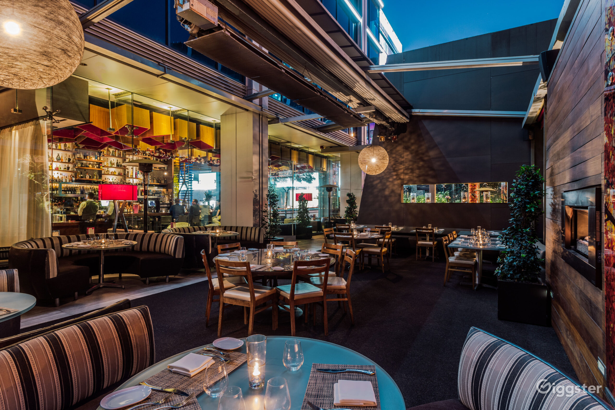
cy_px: 205
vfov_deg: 62.0
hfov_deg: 84.0
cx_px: 308
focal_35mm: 20
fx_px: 342
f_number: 6.3
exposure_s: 8
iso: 400
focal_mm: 20
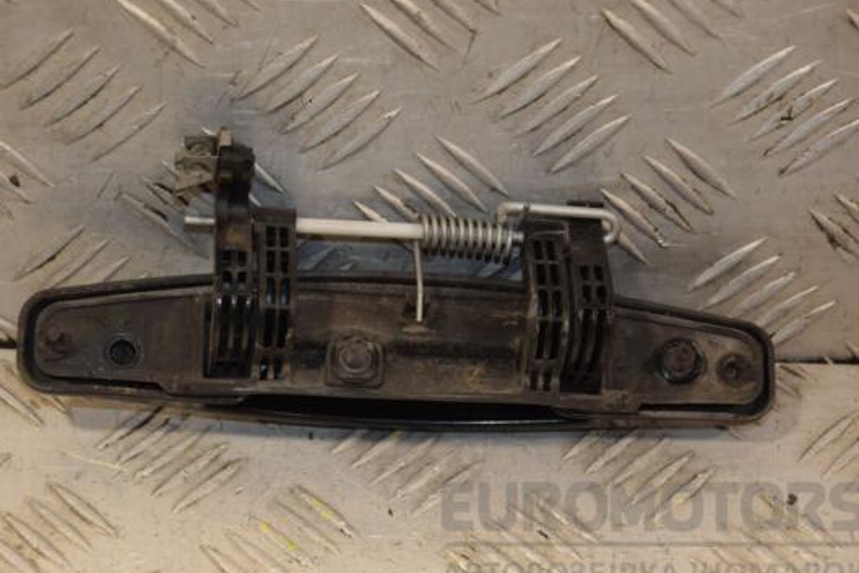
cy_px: 291
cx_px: 411
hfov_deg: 17.2
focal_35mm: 119
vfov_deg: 11.5
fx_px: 2840
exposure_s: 1/200
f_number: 5.3
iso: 800
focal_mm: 70
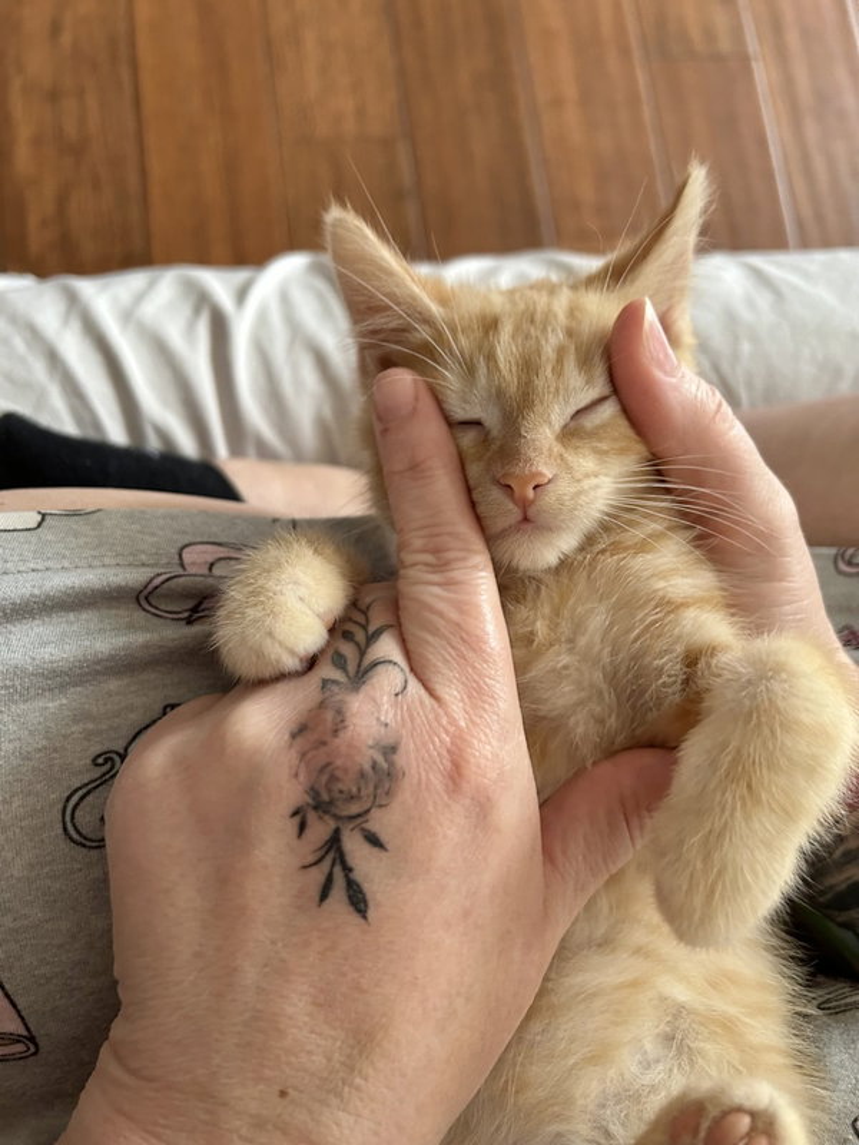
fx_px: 860
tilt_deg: -77.9
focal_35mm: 26
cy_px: 572
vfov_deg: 67.3
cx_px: 430
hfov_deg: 53.1
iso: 200
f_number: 1.5
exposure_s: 1/60
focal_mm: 5.7
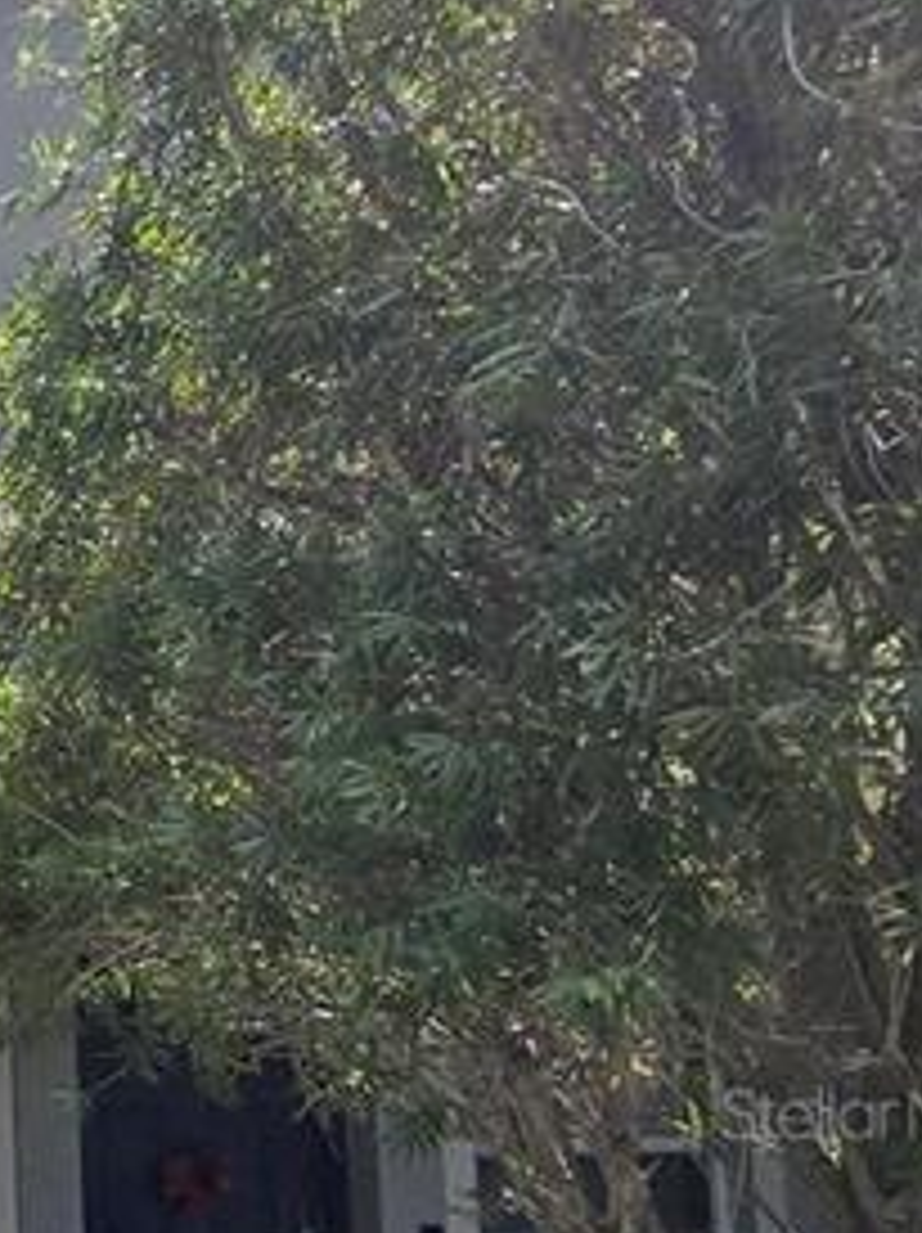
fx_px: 2027
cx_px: -985
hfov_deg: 17.3
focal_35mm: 57
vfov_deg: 32.1
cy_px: 1112
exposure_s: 1/2180
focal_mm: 2.2
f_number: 2.2
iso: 50
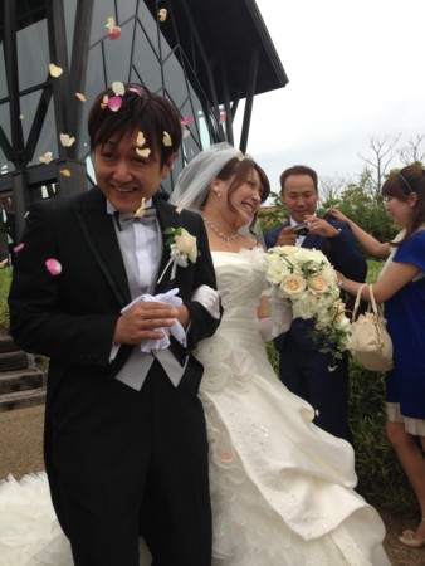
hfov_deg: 43.0
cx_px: 212
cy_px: 283
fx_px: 540
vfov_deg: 55.3
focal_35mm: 33
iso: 50
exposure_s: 1/502
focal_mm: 4.13
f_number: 2.4
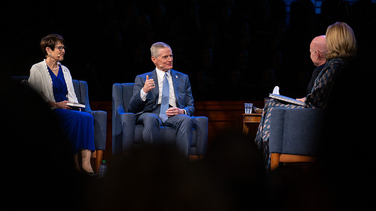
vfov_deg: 7.2
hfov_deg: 12.8
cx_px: 168
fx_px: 1678
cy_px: 139
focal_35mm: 168
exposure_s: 1/320
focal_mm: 145
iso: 1250
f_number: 3.5
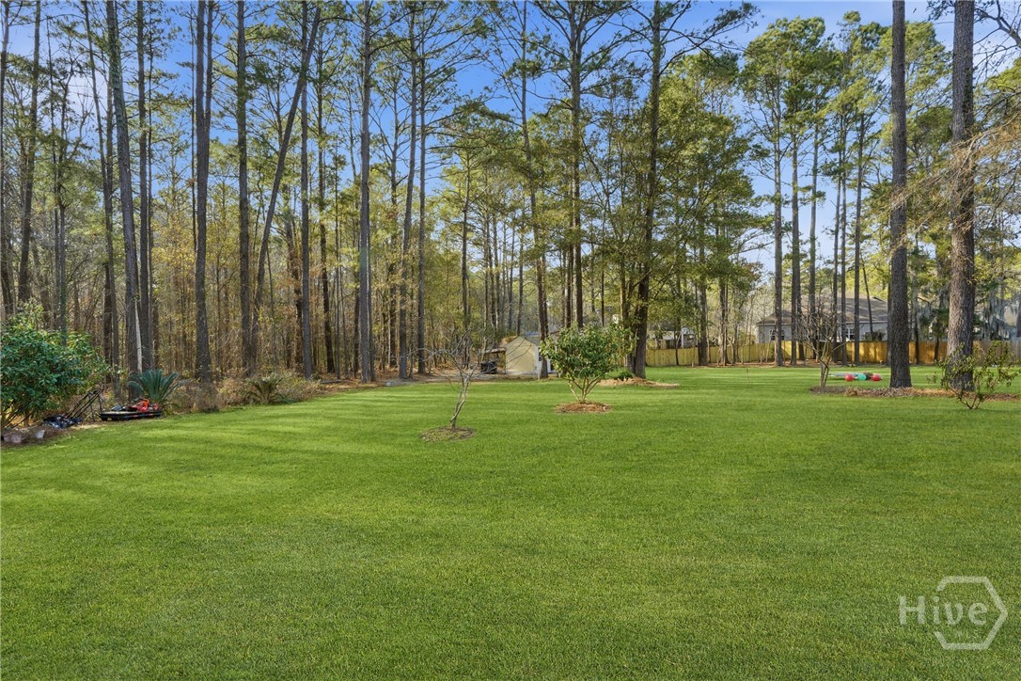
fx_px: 454
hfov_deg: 96.7
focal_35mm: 16
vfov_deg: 73.7
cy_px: 340
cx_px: 510
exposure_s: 1/500
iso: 320
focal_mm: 16
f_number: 9
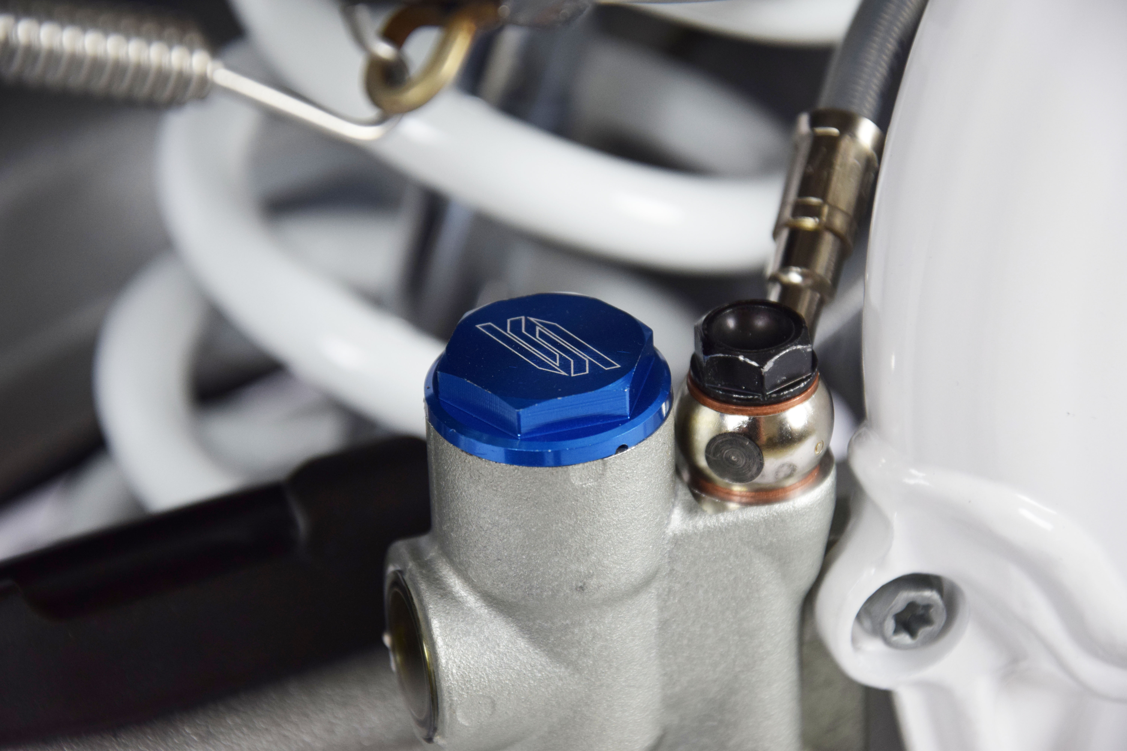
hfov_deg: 13.0
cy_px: 376
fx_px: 4930
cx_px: 564
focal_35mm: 158
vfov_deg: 8.7
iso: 800
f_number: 5.6
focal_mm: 105
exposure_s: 1/125
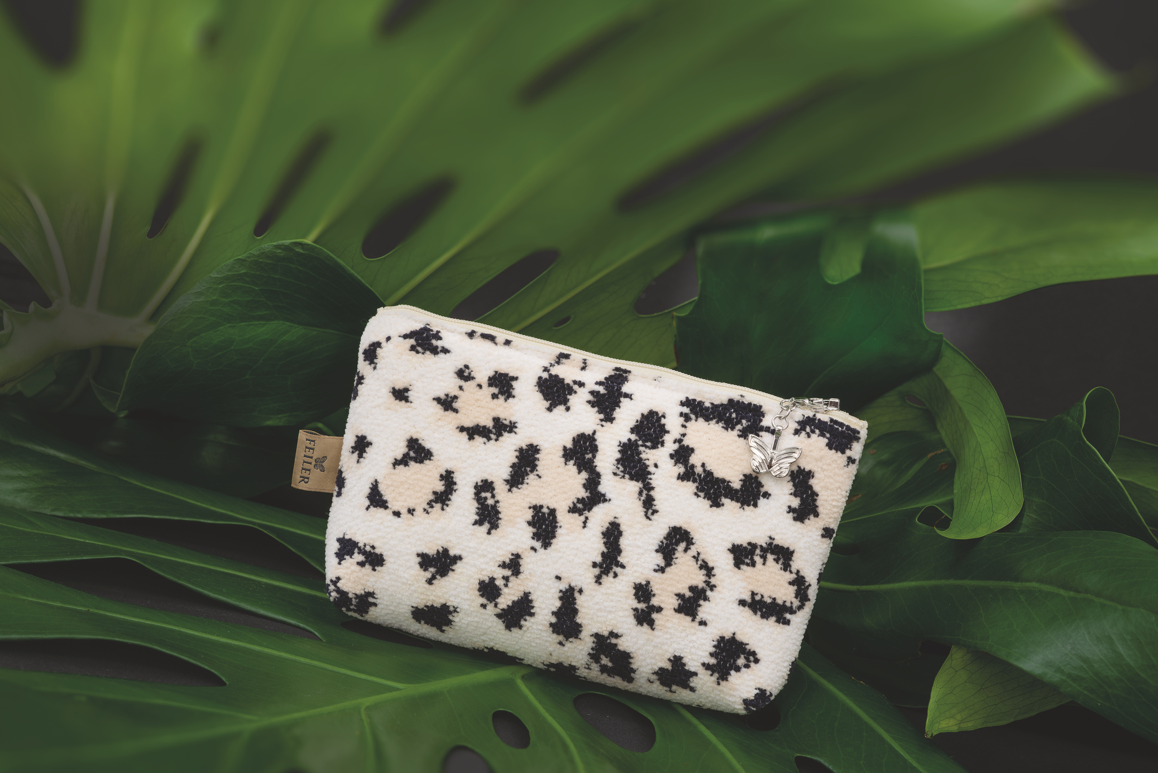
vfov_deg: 21.9
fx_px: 1994
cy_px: 389
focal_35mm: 62
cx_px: 572
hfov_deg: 32.4
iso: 40
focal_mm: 60
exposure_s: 1/125
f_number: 13
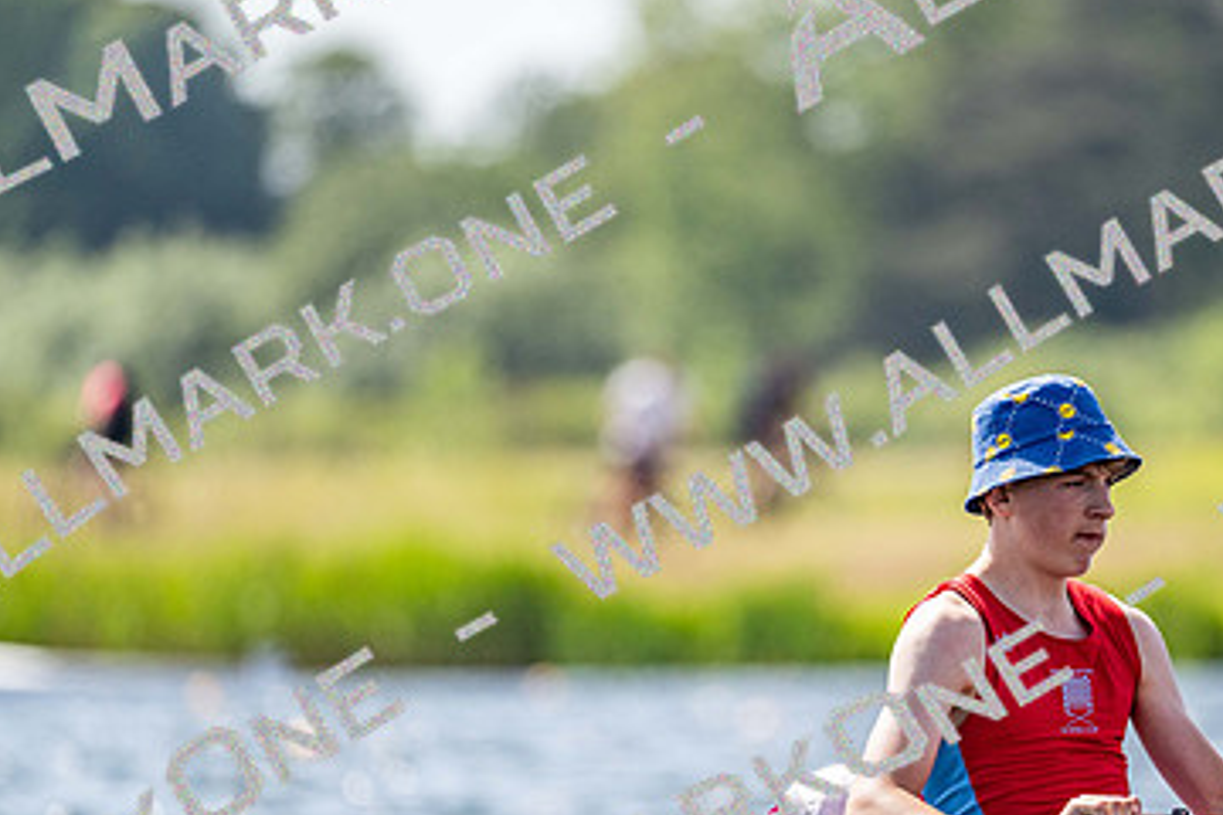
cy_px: 610
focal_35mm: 645
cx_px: 972
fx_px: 21910
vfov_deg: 2.1
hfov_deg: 3.2
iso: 320
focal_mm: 400
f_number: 4.5
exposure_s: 1/2500
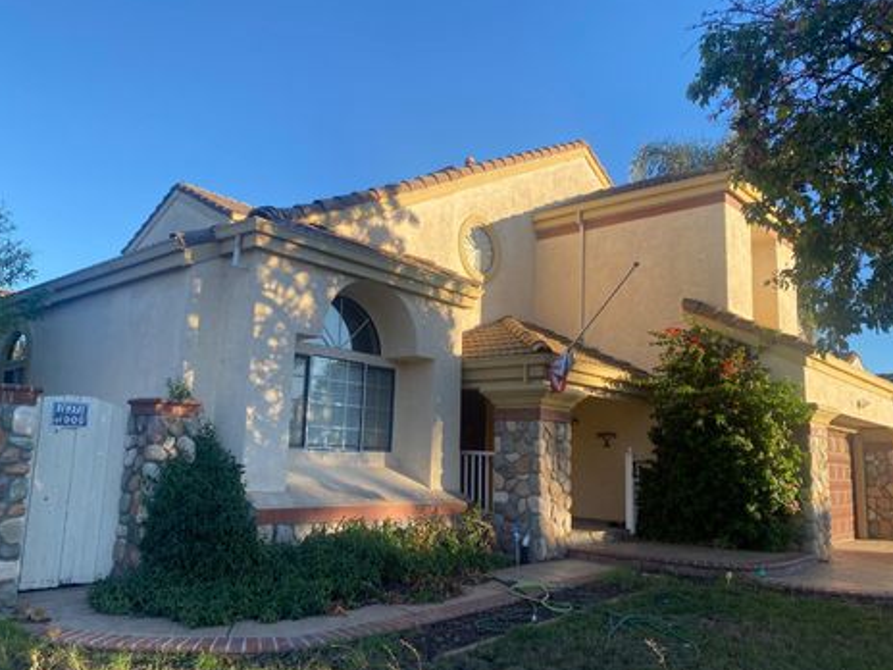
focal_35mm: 28
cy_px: 351
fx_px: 722
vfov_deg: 49.7
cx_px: 450
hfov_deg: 63.4
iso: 32
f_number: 1.8
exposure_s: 1/912
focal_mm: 4.25
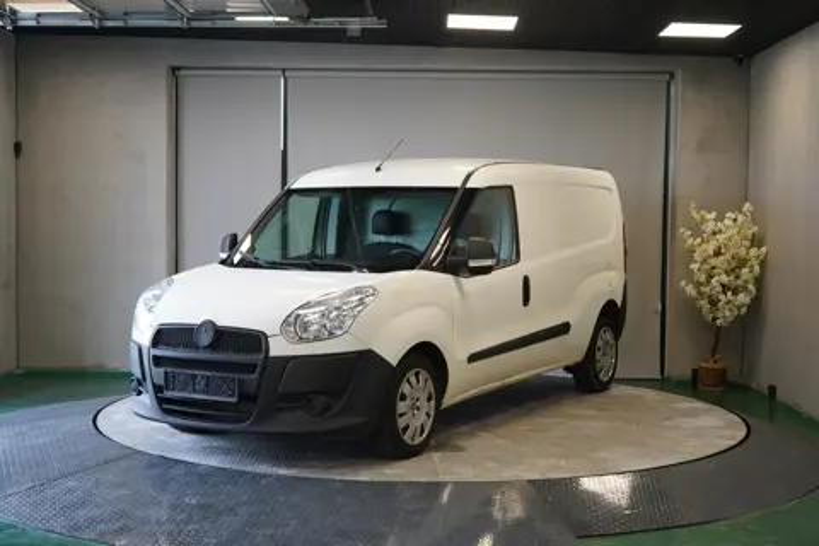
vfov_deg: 28.1
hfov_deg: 41.1
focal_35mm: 48
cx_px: 410
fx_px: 1092
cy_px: 273
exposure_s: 1/160
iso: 1250
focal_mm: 48
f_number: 4.5
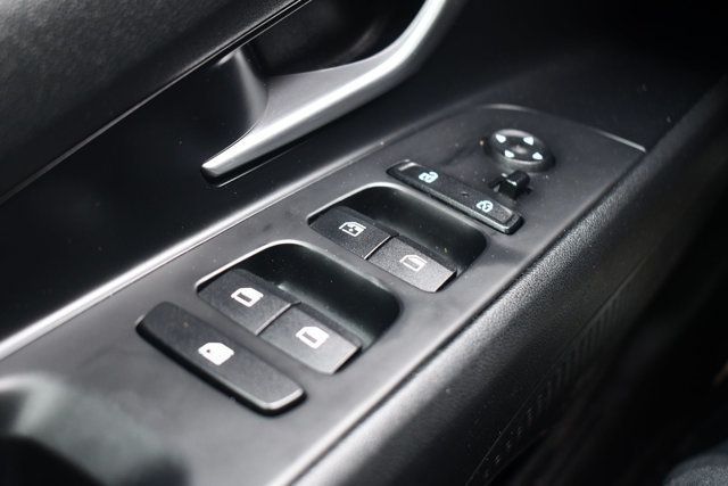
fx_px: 1052
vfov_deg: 26.0
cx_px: 364
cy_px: 243
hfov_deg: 38.2
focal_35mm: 52
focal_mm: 35
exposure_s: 1/125
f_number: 4.5
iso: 1400
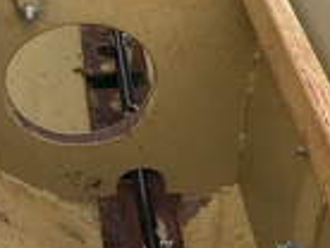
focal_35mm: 84
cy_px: 45
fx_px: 802
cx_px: 100
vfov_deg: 17.5
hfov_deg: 23.1
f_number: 1.8
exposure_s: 1/397
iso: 25
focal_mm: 3
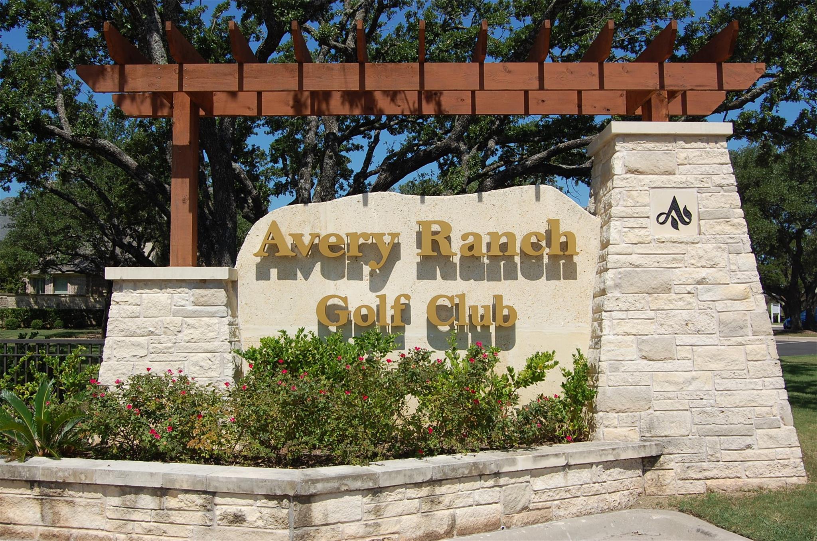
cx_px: 408
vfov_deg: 34.1
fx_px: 883
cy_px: 270
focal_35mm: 39
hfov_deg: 49.6
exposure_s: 1/500
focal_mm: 26
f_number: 11
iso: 200
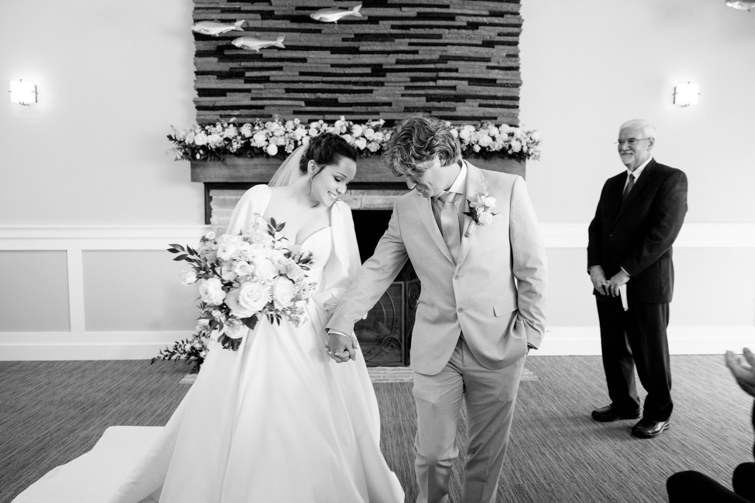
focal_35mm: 24
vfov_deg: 53.1
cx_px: 378
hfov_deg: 73.7
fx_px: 503
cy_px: 252
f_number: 2.8
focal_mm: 24
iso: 1600
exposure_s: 1/60
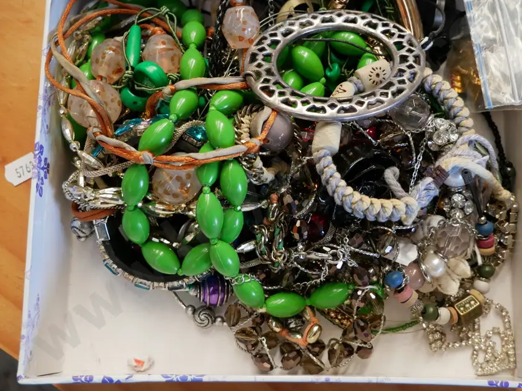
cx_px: 294
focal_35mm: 49
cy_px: 162
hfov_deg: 38.8
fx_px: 739
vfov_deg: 29.6
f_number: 4.1
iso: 800
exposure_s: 1/60
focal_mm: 20
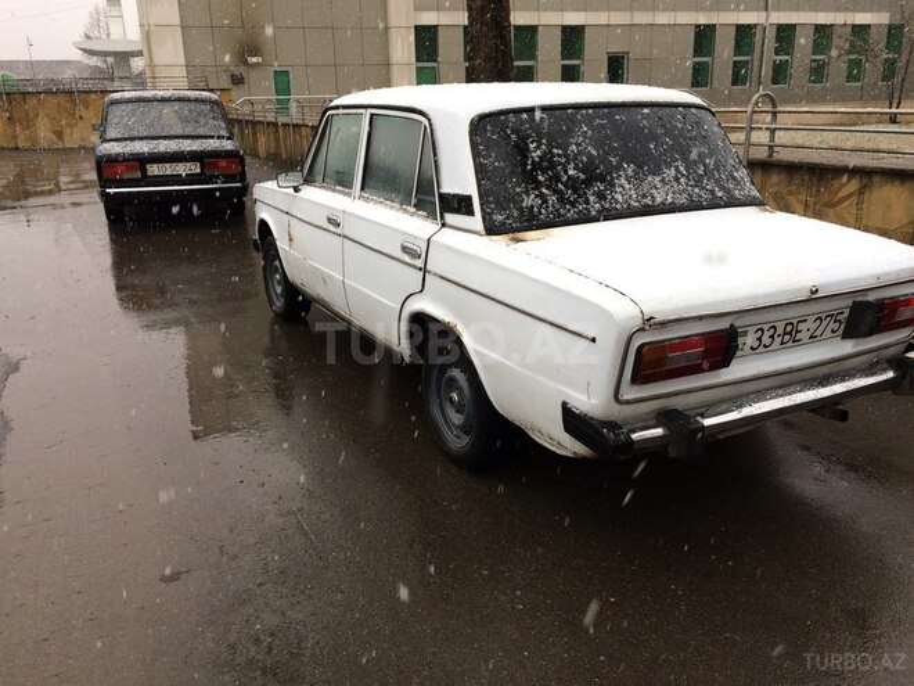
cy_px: 343
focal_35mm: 29
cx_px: 457
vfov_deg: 48.2
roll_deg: +0.5
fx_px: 766
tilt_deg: -16.6
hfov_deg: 61.7
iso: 40
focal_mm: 4.15
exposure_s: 1/100
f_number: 2.2
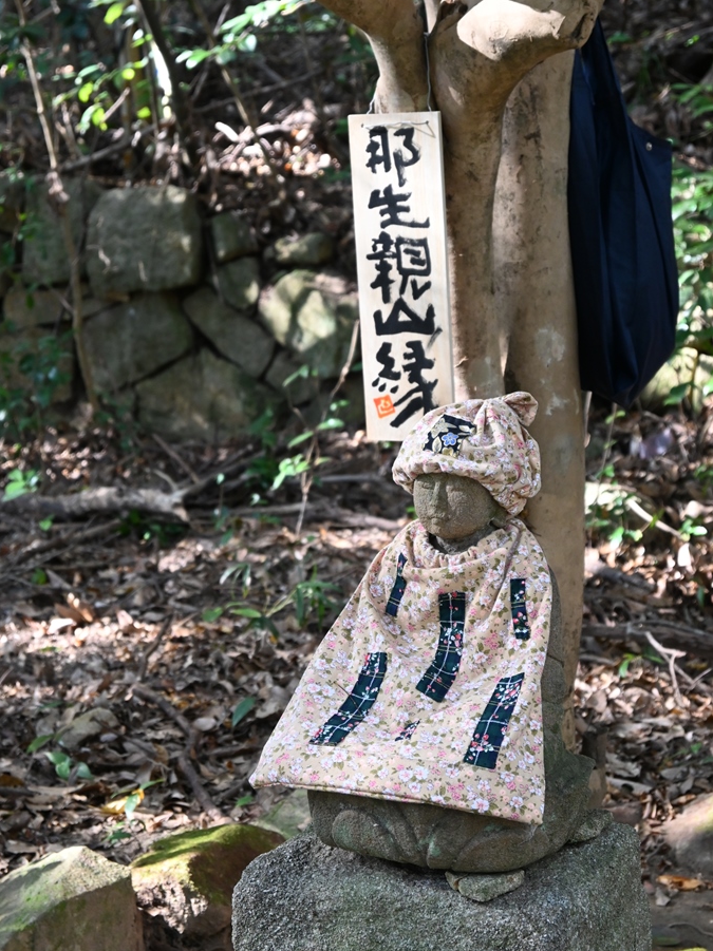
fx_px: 2254
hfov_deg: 18.0
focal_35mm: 82
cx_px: 359
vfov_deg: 23.8
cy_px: 421
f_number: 6.3
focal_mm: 50
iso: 1000
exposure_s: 1/80
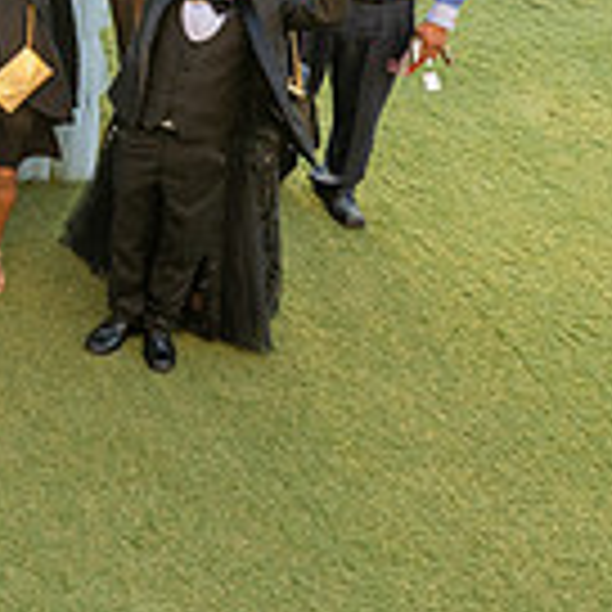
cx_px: -598
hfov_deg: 15.8
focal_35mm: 87
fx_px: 1740
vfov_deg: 18.6
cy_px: -169
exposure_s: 1/200
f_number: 5.6
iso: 500
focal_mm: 24
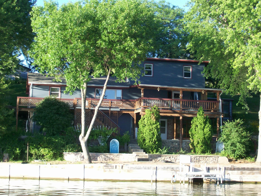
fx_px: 528
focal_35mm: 70
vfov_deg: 21.0
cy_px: 98
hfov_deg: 27.8
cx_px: 130
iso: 80
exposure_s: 1/167
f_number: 3.8
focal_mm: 11.6
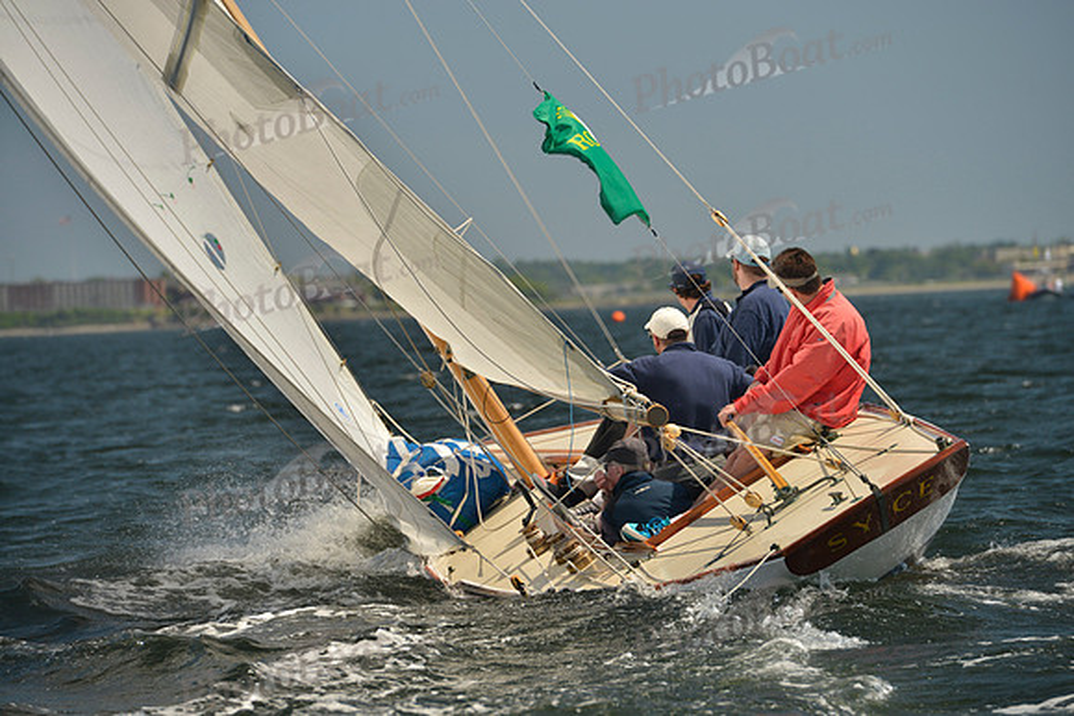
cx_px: 537
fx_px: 5968
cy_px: 358
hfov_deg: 10.3
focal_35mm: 200
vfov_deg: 6.9
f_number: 8
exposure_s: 1/800
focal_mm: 200
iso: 280
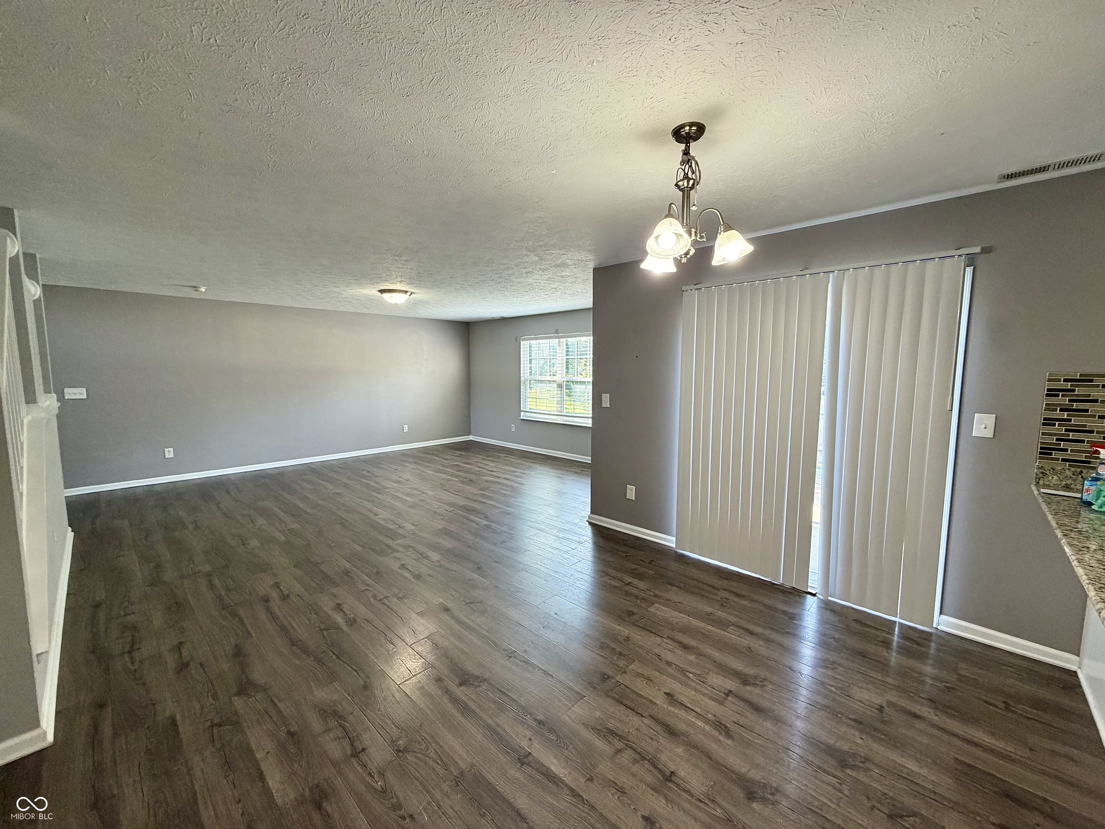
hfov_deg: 102.1
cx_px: 552
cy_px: 414
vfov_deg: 85.7
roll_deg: +0.6
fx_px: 447
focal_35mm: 14
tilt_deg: -5.2
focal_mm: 2.22
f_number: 2.2
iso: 250
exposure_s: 1/60
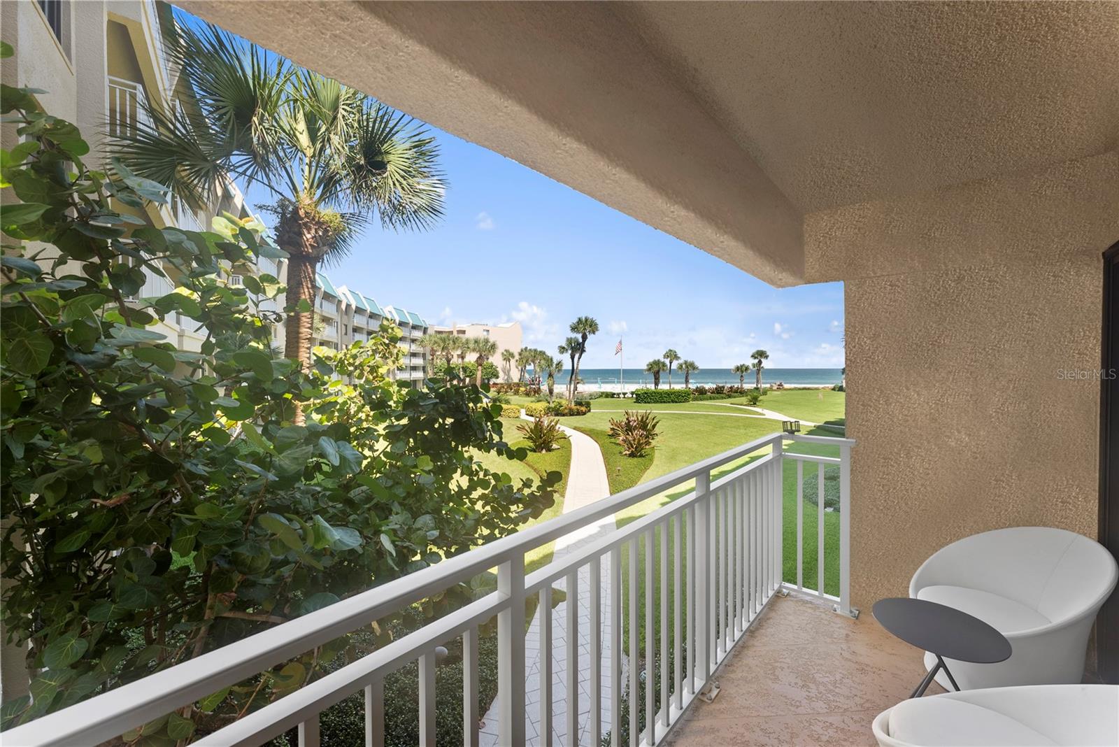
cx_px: 560
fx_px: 435
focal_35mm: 14
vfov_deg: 81.3
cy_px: 374
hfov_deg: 104.2
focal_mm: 14
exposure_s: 1/15
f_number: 9
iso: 250
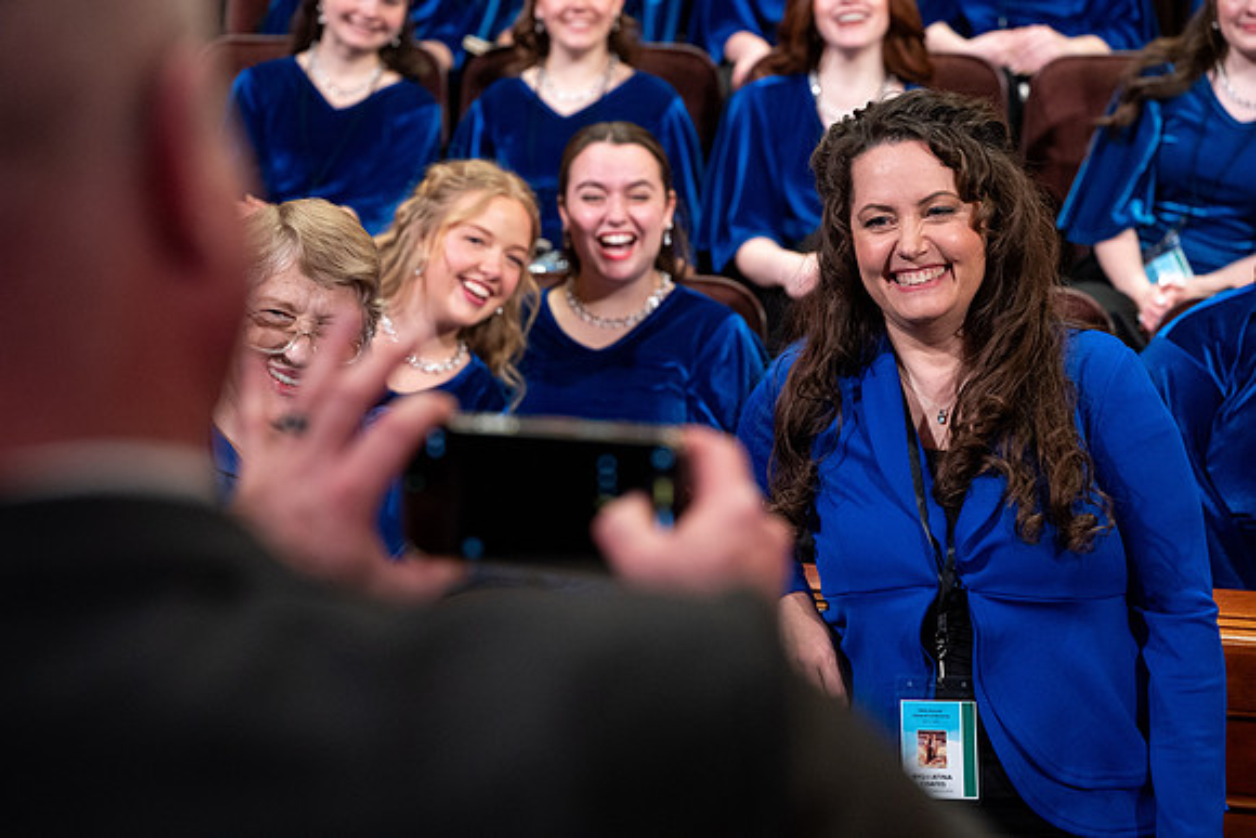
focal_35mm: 70
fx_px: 2443
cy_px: 419
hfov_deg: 28.8
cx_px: 628
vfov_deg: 19.5
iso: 2500
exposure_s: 1/500
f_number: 3.2
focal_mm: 70
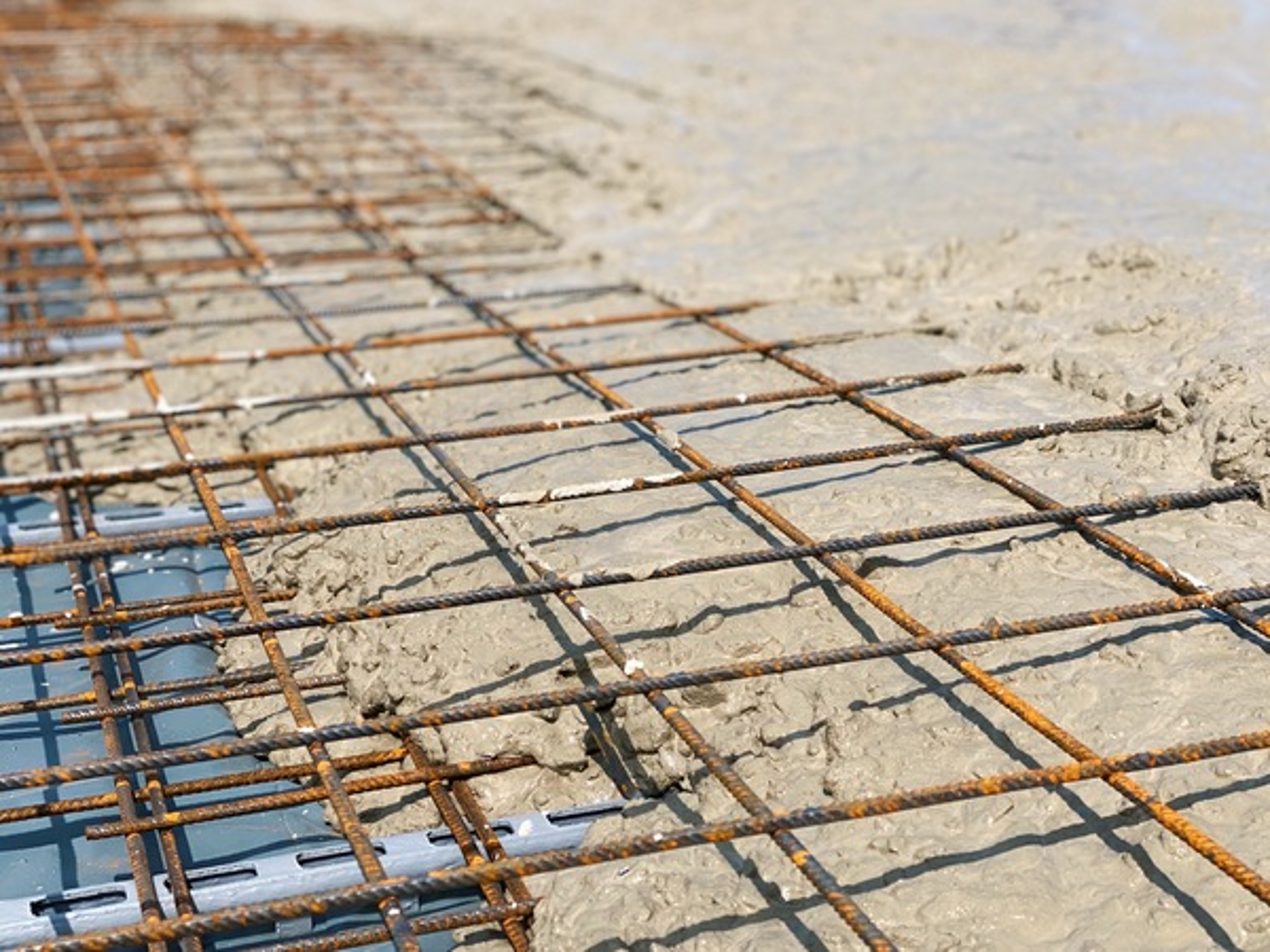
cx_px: 635
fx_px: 1908
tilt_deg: -17.1
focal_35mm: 52
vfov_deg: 28.0
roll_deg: -2.9
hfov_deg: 36.8
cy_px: 476
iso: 20
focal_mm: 6
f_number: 2
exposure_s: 1/1916
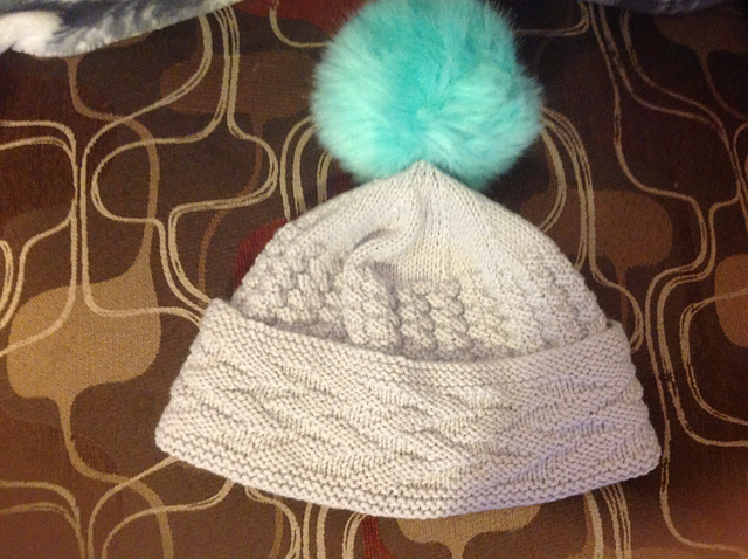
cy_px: 280
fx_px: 755
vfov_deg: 40.6
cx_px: 374
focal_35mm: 35
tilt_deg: -79.4
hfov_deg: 52.7
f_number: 2.4
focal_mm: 4.28
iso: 400
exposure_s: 1/15
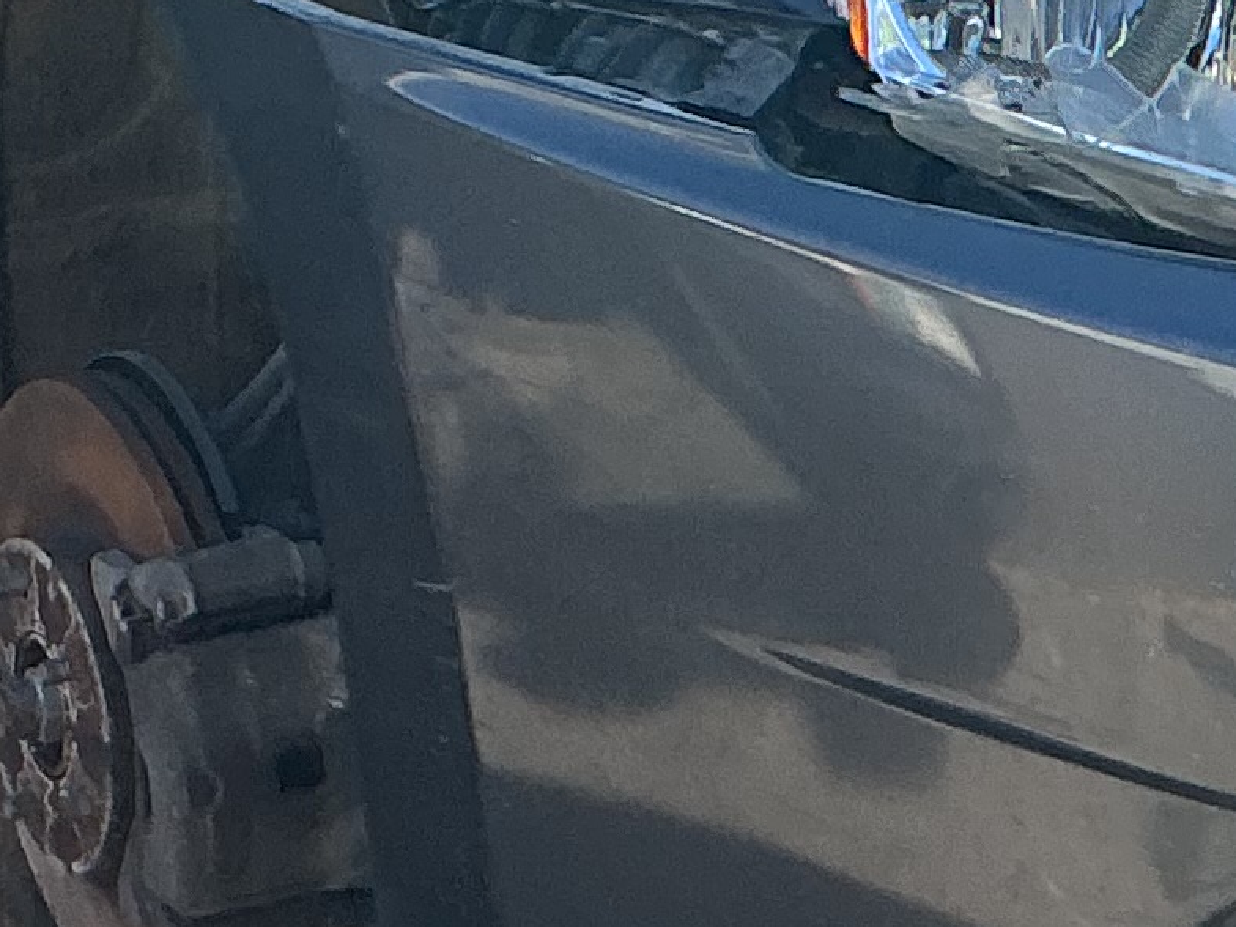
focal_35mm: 149
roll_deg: -0.6
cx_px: 1057
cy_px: -28
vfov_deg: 9.9
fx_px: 5321
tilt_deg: -13.2
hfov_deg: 13.2
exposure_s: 1/586
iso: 25
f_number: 1.8
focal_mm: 3
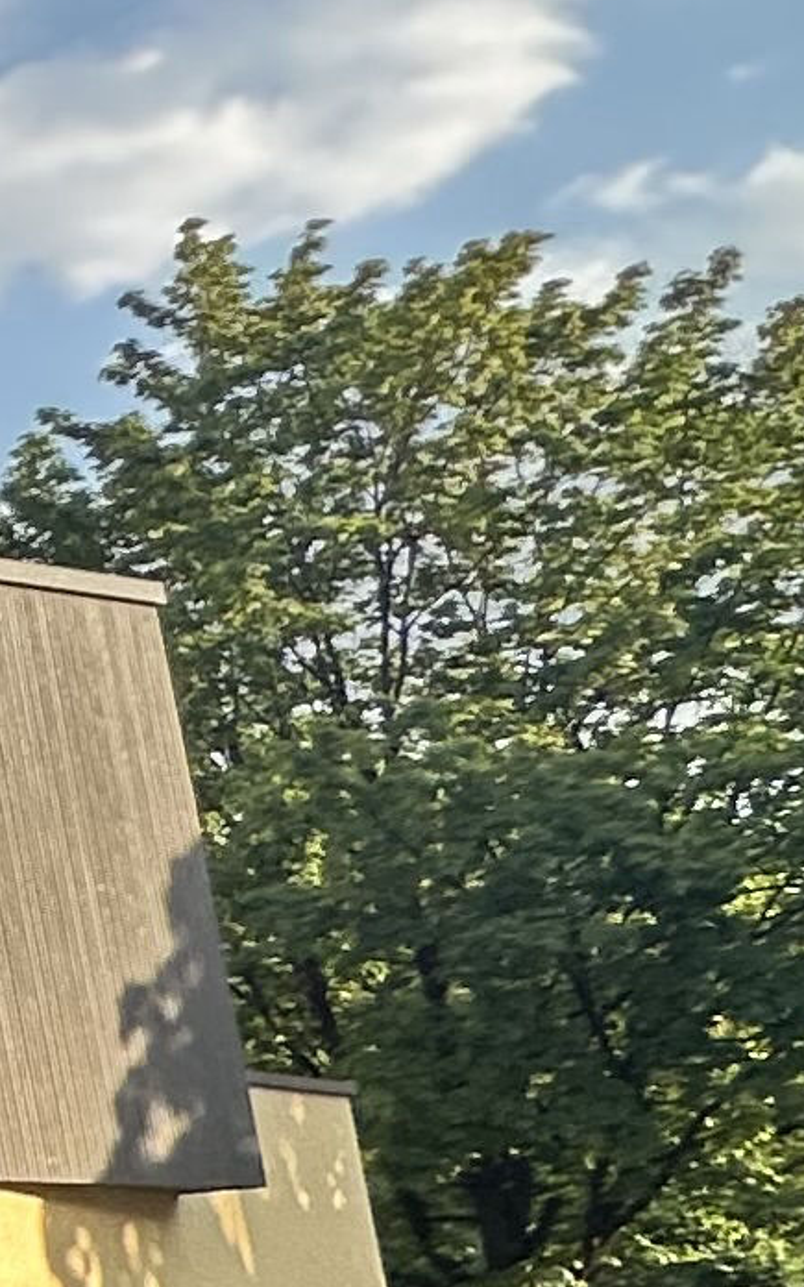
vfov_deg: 23.9
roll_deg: +1.3
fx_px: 3015
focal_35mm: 86
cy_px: 902
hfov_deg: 8.1
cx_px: -2429
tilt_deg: +10.7
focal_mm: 2.22
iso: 40
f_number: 2.2
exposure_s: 1/365
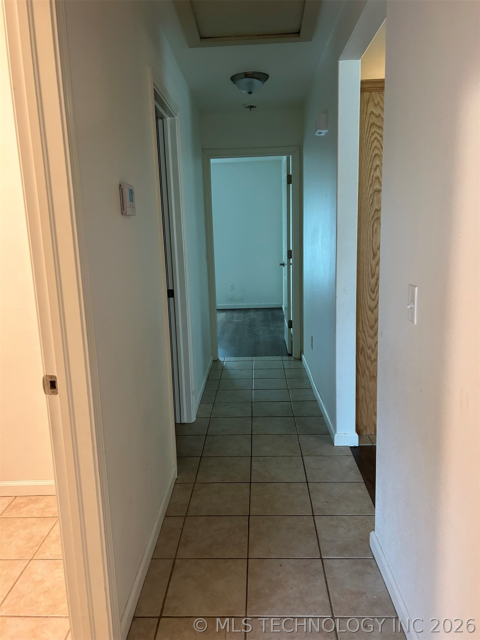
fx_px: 481
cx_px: 240
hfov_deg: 53.1
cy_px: 320
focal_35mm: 26
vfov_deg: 67.3
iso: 400
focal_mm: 5.7
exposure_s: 1/60
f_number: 1.5
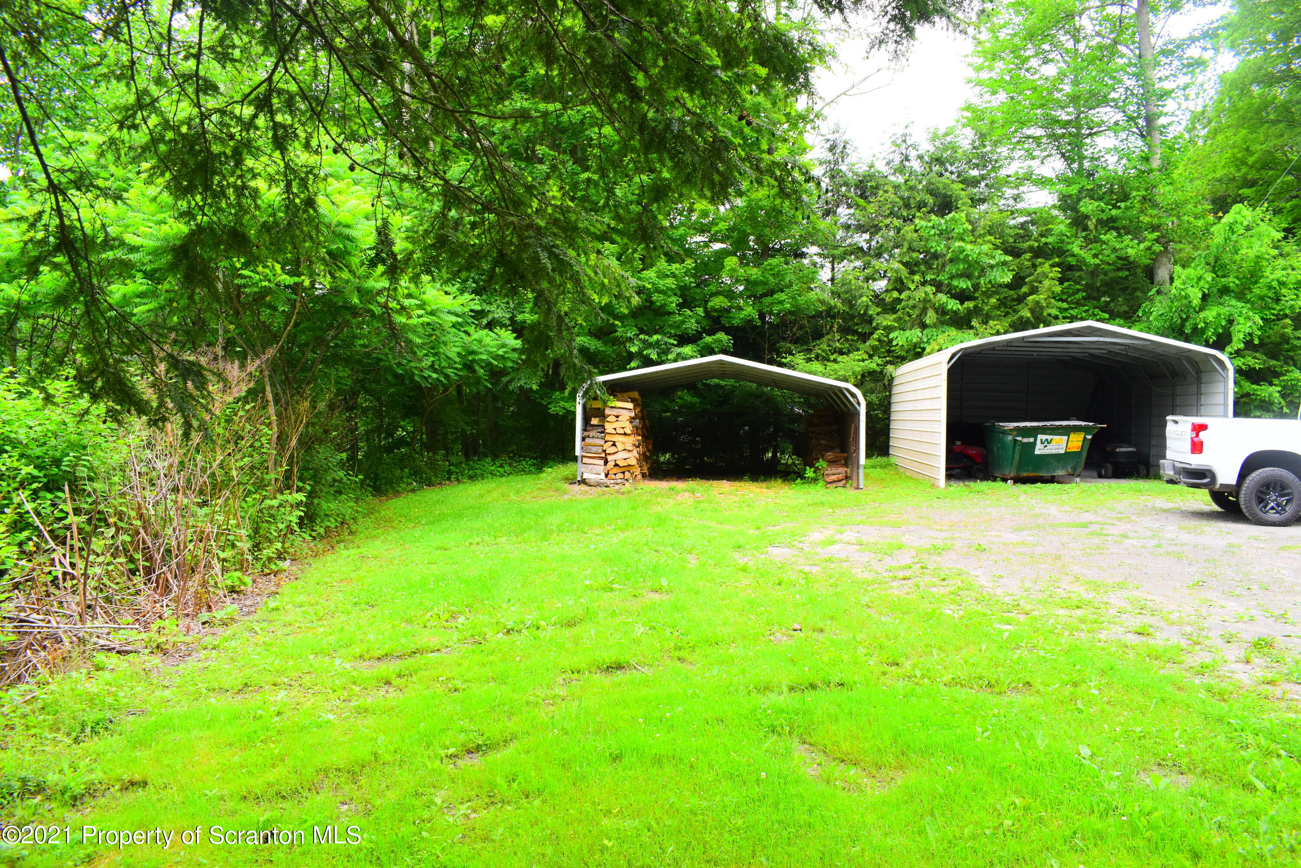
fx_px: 976
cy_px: 434
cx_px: 650
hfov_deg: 67.4
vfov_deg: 47.9
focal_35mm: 27
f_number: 7.1
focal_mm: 18
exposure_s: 1/200
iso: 400
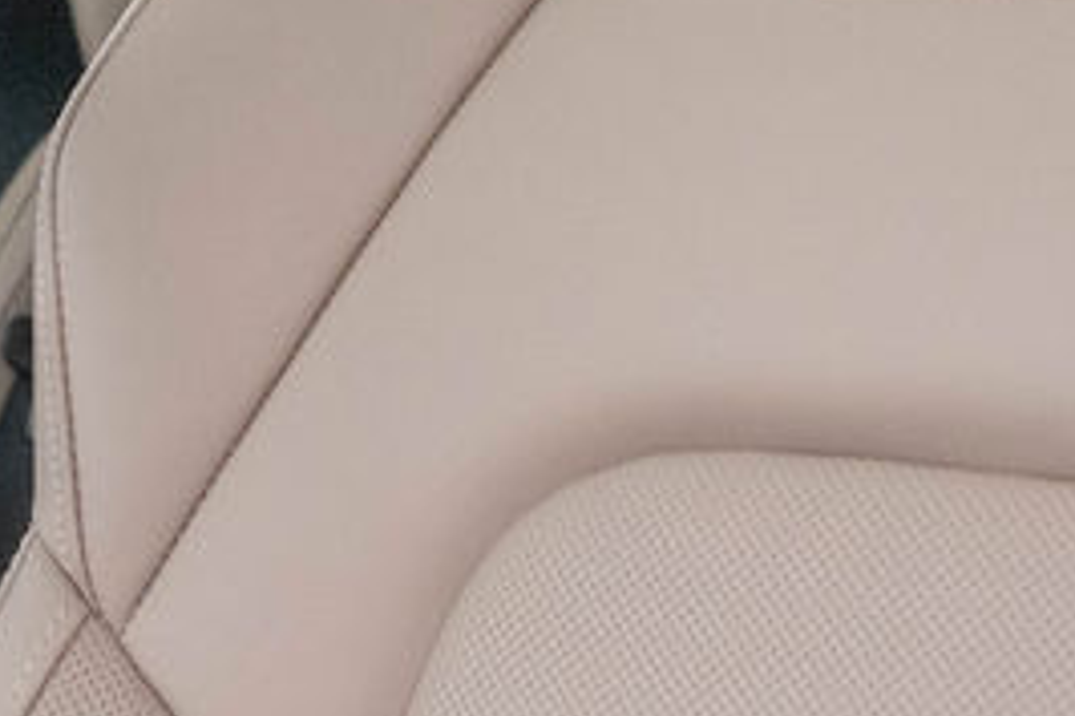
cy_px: -200
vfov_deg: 12.7
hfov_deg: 19.5
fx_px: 3104
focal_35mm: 104
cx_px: 271
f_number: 3.5
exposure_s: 1/500
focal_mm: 18
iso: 2500
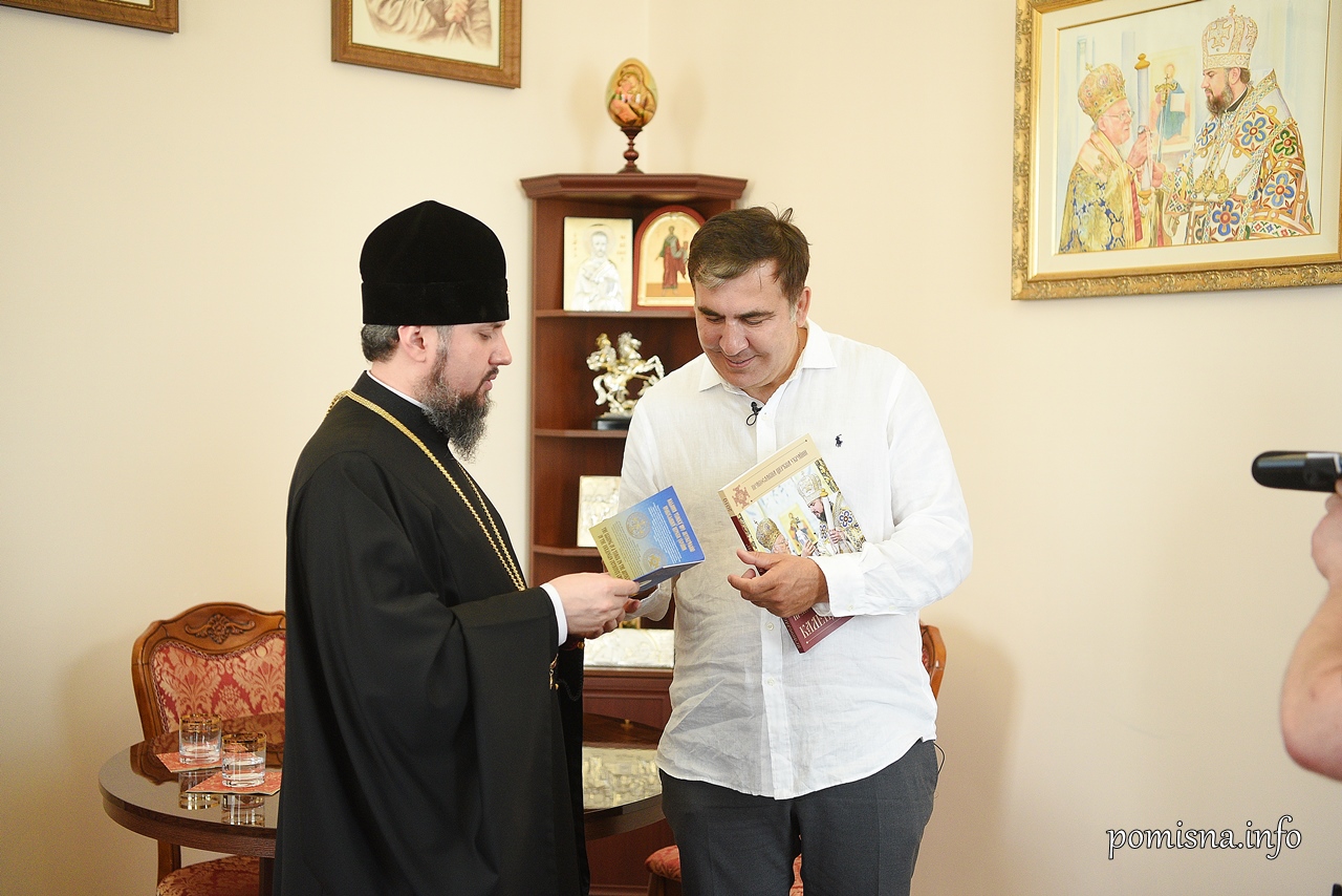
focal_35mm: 46
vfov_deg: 29.3
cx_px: 671
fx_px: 1715
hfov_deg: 42.7
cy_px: 448
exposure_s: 1/250
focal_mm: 46
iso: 1600
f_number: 2.8
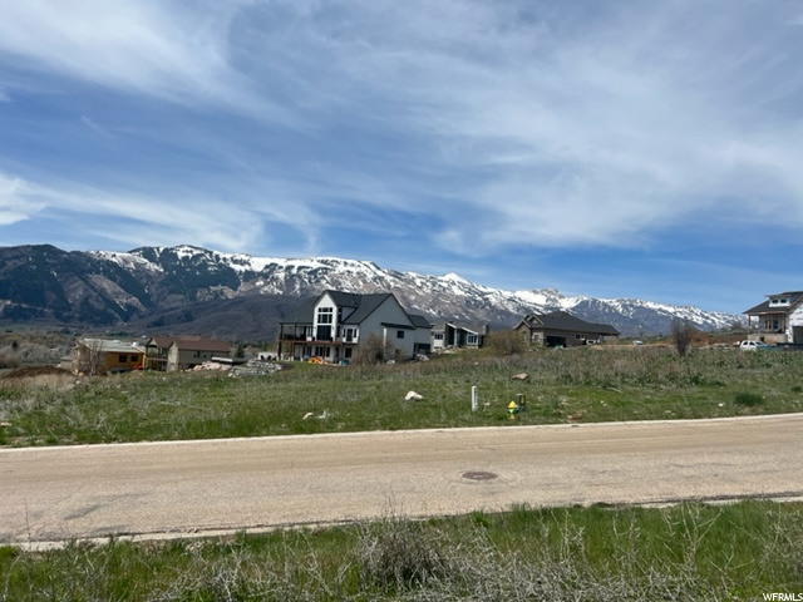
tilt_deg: +4.6
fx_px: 603
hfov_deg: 67.3
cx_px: 402
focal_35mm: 26
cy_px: 301
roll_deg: -2.7
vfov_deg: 53.1
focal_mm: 5.7
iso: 50
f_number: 1.5
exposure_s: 1/8000
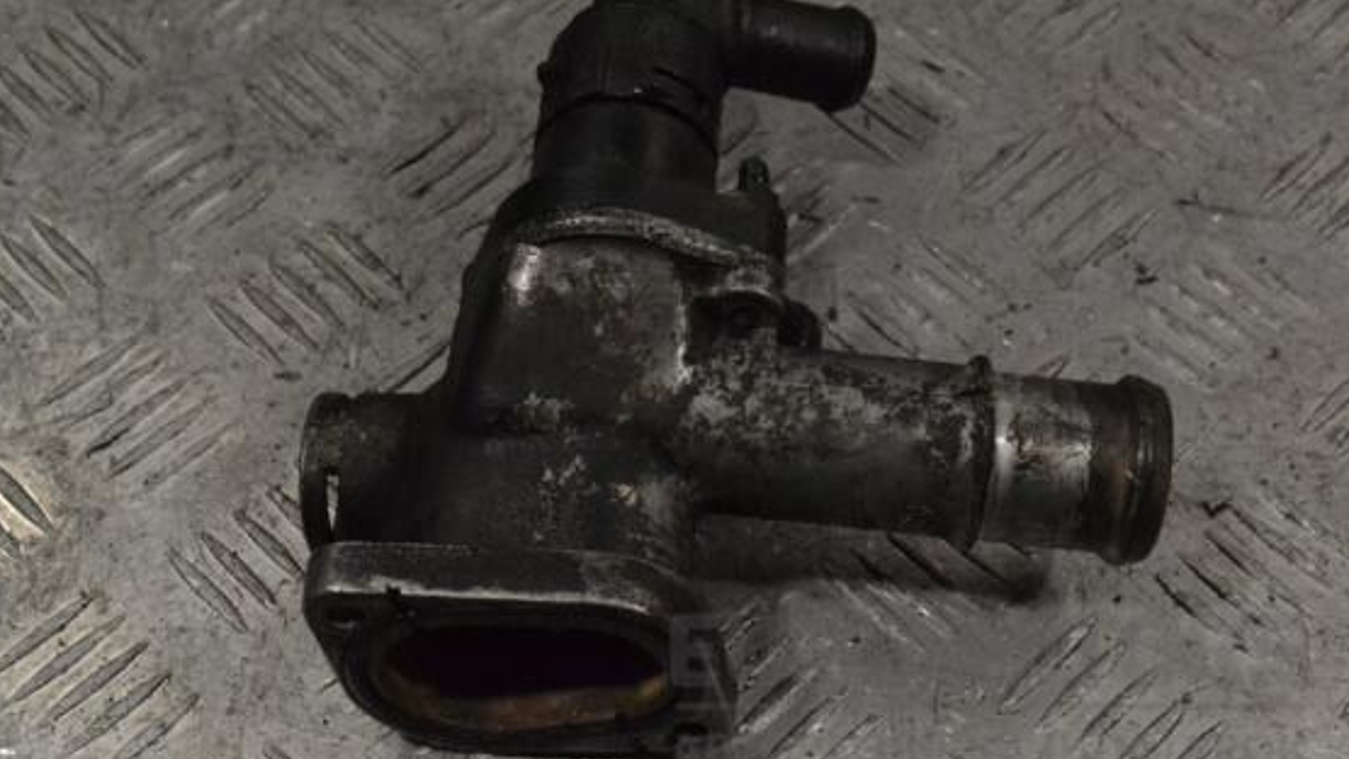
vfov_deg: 17.7
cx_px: 625
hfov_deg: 31.0
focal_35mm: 68
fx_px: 2432
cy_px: 326
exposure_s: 1/400
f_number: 10
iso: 3200
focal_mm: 40
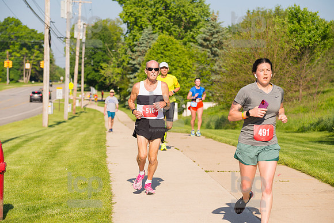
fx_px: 1114
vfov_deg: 11.4
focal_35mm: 120
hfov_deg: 17.1
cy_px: 112
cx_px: 167
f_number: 5.6
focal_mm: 120
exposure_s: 1/2000
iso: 400
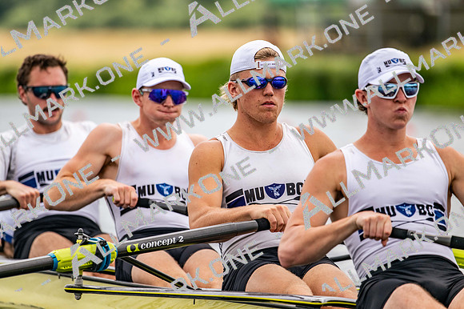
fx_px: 5154
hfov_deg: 5.2
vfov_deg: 3.4
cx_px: 232
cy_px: 154
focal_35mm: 400
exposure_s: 1/2500
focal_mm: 400
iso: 320
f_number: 4.5
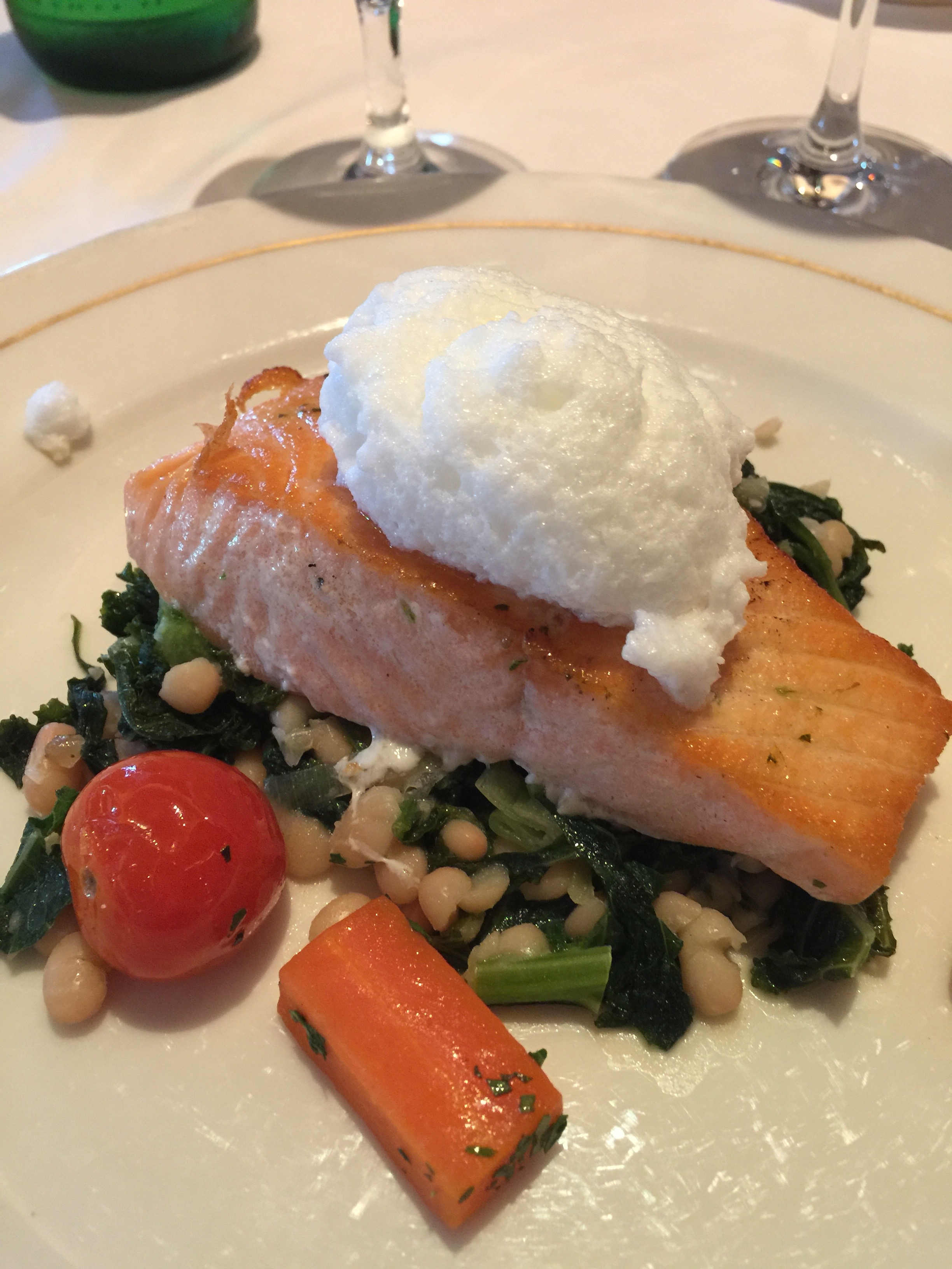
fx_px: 1063
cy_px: 634
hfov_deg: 48.2
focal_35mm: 29
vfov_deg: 61.7
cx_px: 476
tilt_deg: -47.5
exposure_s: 1/10
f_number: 2.2
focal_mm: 4.15
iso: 100
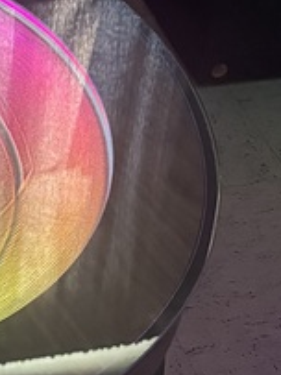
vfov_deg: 15.3
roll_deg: -0.2
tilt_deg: -33.4
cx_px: -185
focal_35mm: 121
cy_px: -150
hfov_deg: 11.5
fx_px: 1311
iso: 1000
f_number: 1.78
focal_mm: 6.76
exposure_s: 1/40
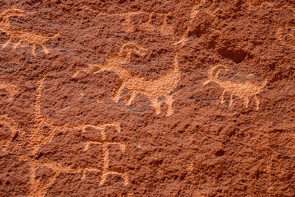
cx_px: 148
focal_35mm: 150
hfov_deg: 13.7
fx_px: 1229
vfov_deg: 9.2
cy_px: 98
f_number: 5.6
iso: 400
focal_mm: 100
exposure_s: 1/320
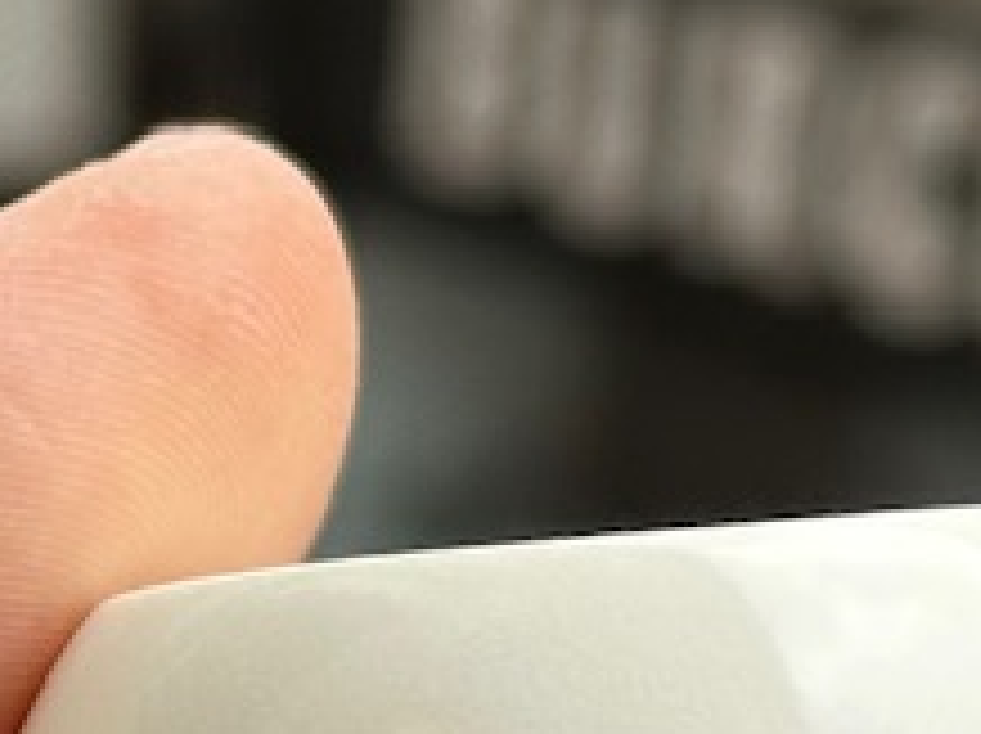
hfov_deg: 6.9
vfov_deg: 5.2
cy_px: 1211
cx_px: -765
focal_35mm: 282
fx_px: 7983
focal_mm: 6.86
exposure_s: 1/651
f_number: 1.78
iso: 64
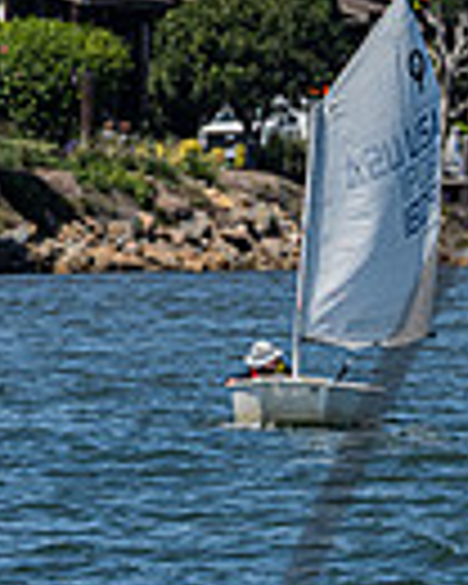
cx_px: 572
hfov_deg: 2.2
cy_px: 614
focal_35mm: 692
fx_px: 11981
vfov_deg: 2.8
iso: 250
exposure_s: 1/1000
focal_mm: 165
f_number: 7.6
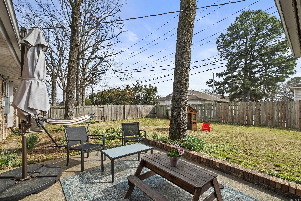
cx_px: 150
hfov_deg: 100.4
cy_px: 100
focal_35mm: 15
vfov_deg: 77.3
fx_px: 125
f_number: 8
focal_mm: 10
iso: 400
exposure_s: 1/60
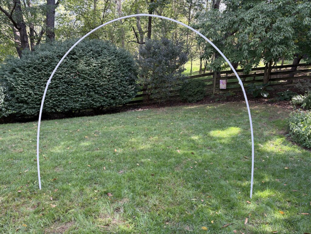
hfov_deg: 71.6
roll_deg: -0.7
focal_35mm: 24
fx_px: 216
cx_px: 156
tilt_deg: -14.7
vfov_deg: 56.8
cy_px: 117
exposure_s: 1/121
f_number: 1.8
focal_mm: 6.93
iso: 80
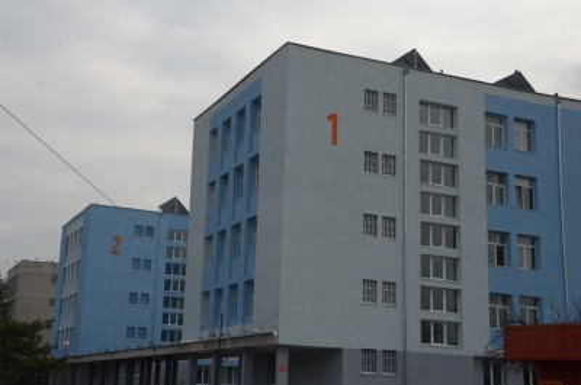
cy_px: 192
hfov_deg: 37.9
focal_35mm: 52
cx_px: 290
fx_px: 846
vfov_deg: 25.6
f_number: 11
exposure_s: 1/500
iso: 200
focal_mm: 35
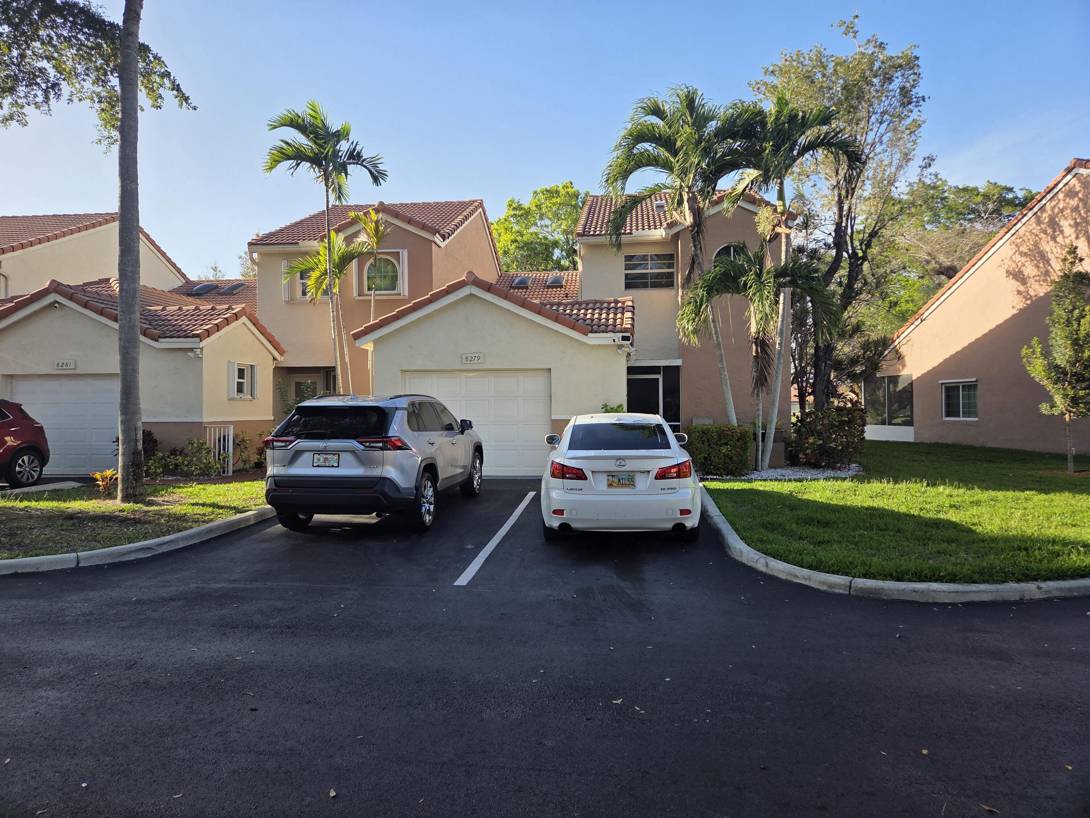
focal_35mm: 23
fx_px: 724
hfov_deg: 73.9
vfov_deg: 58.9
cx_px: 545
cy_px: 409
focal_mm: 5.4
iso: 80
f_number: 1.8
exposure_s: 1/2175
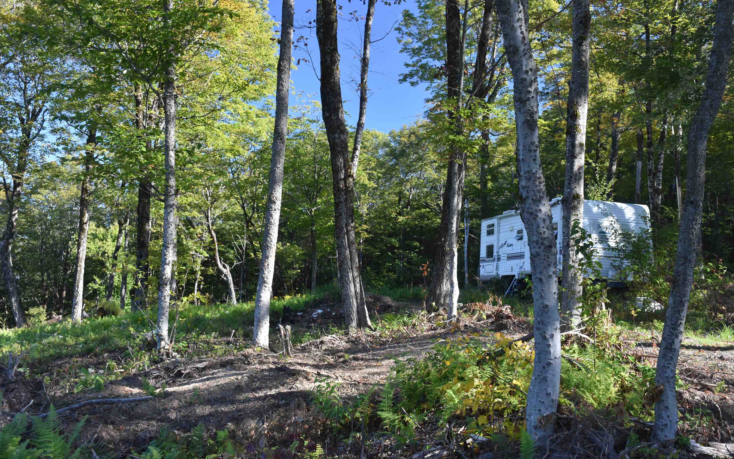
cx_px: 368
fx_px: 830
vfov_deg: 30.9
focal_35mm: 42
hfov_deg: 47.7
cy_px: 220
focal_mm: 27
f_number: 7.1
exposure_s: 1/200
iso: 800
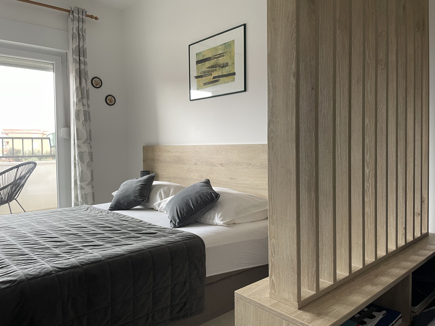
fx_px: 327
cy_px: 163
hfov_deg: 67.3
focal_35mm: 26
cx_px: 218
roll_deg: +1.2
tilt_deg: -2.0
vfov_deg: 53.1
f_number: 1.6
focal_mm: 4.2
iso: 125
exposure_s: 1/50
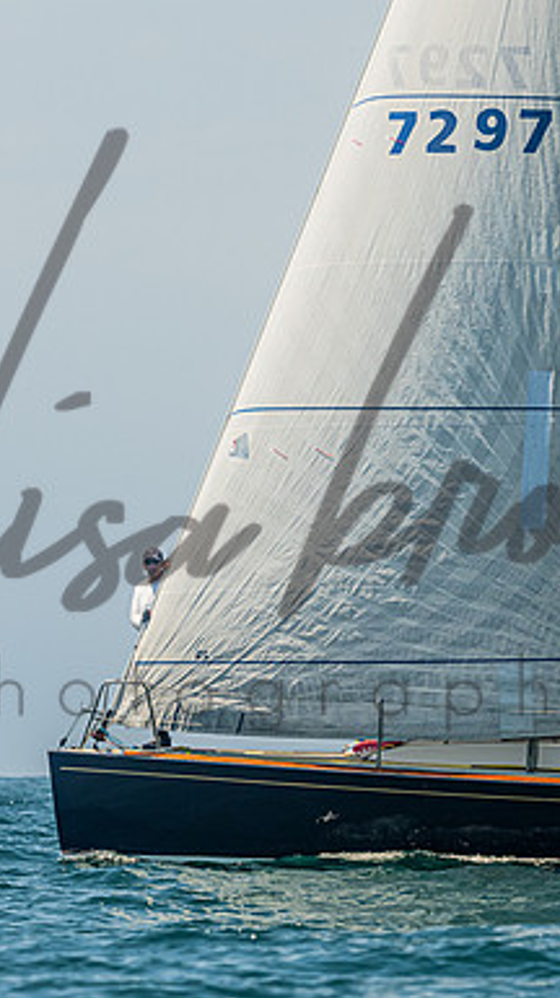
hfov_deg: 2.5
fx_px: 12643
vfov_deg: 4.5
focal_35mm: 478
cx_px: 324
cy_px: 404
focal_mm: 240
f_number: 6.3
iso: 400
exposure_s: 1/3200
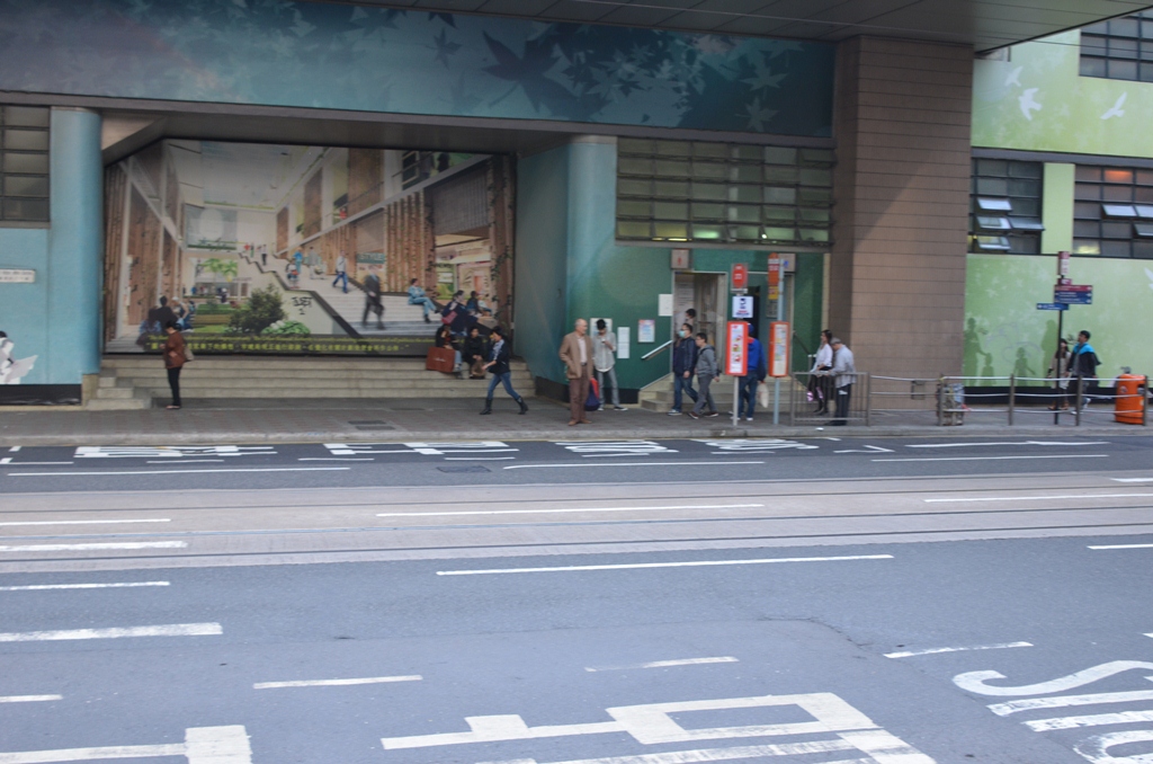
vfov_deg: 31.7
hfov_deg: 46.5
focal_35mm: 42
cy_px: 382
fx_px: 1342
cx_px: 576
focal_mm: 28
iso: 400
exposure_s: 1/125
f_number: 5.6
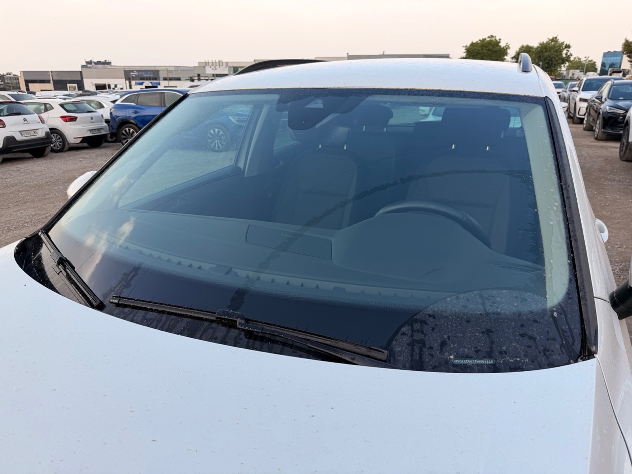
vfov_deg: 56.8
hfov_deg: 71.6
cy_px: 237
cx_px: 316
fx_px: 438
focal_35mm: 24
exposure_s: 1/772
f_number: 1.78
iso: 80
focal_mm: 6.76
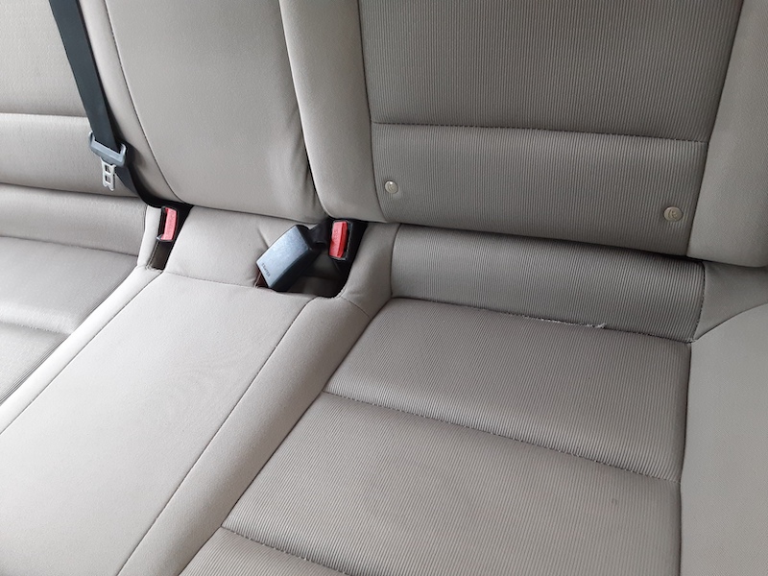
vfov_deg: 51.4
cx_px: 384
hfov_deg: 65.3
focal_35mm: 27
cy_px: 288
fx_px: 599
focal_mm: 2.91
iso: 160
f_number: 1.9
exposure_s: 1/60
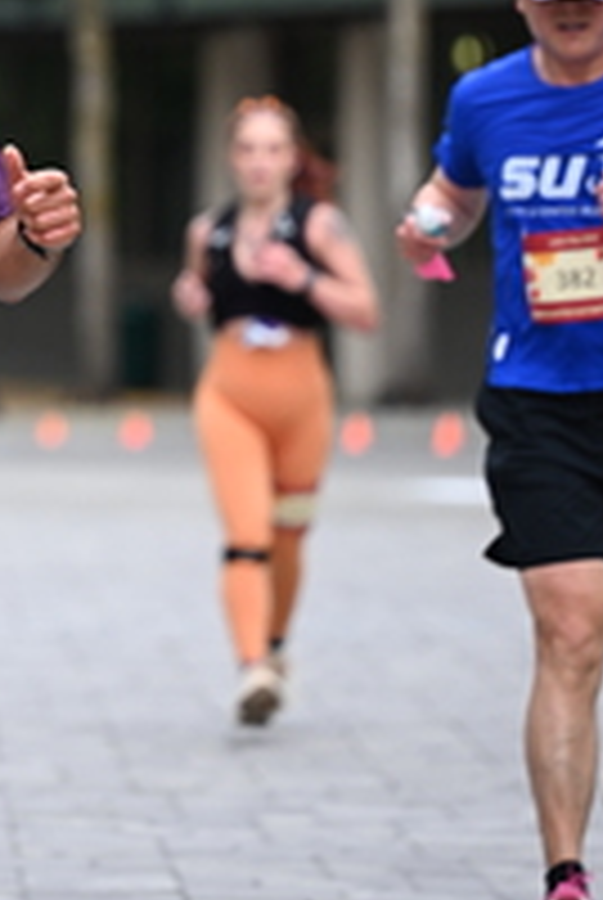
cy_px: 4
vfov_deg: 5.0
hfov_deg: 3.3
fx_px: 10315
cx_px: -74
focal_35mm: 412
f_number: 2.8
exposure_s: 1/2000
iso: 640
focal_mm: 150
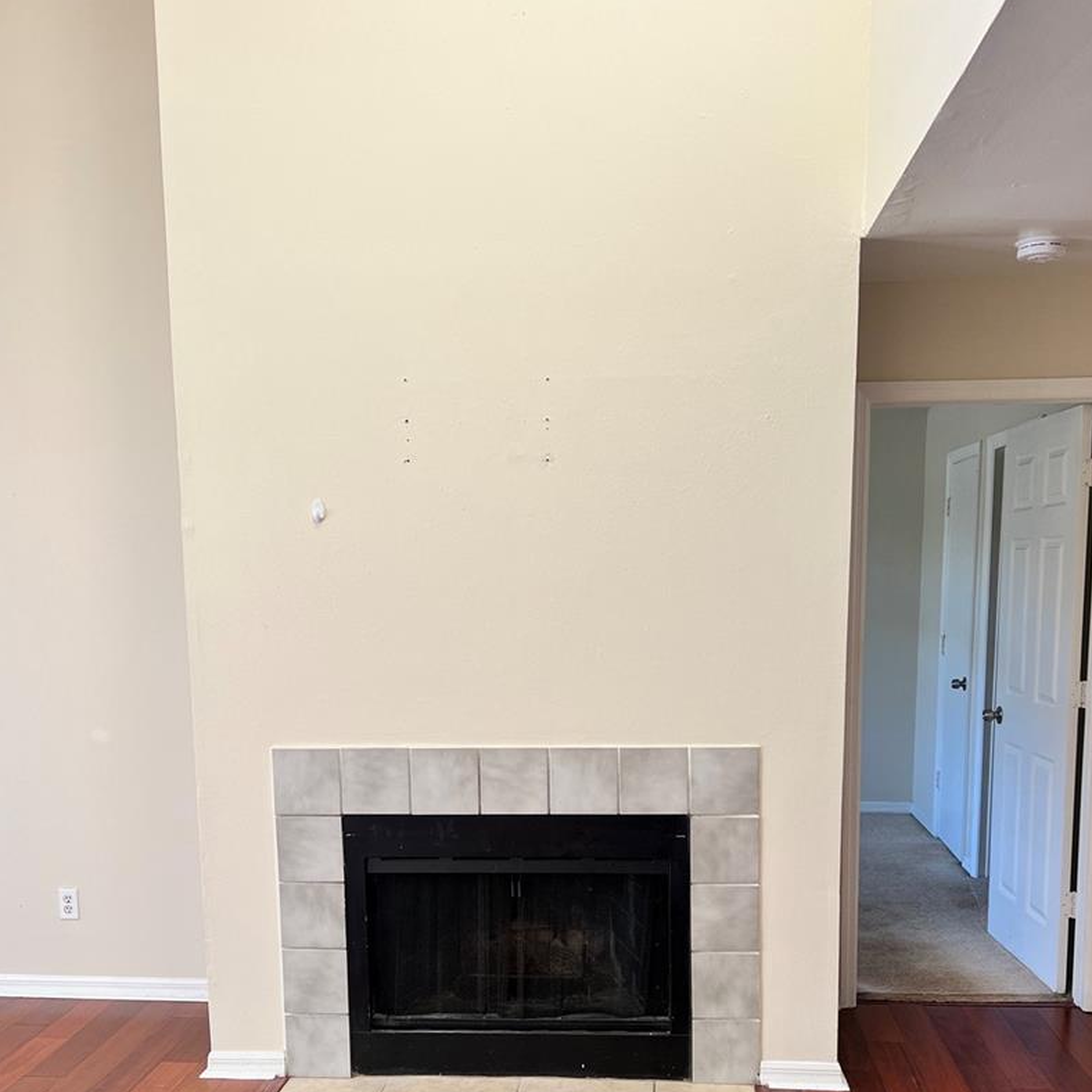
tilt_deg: -8.2
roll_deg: +0.9
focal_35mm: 35
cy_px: 752
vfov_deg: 46.3
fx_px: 1249
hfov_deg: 47.2
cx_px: 575
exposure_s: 1/121
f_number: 1.5
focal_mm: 5.7
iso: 50
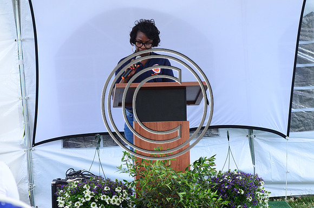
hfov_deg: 19.5
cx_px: 157
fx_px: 914
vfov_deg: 13.0
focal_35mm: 105
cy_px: 104
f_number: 2.8
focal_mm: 70
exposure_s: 1/200
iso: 800
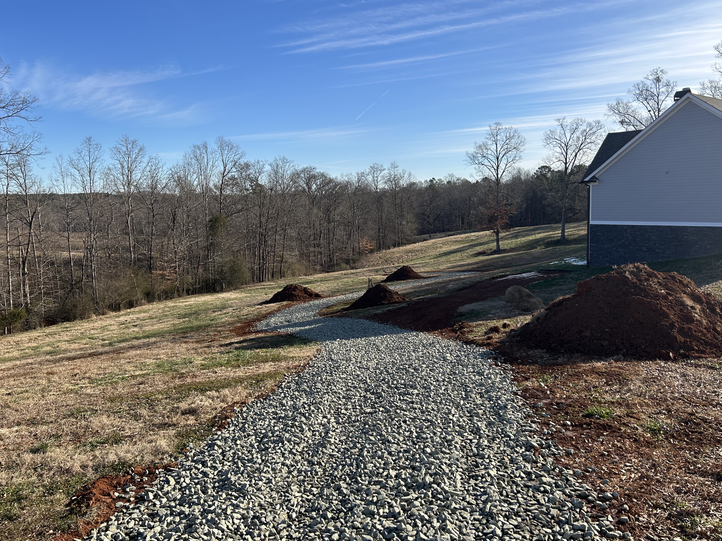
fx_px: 563
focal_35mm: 27
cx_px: 353
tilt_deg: -6.9
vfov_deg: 51.3
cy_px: 262
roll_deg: +2.0
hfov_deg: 65.3
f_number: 1.5
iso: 50
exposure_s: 1/3356
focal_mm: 5.7
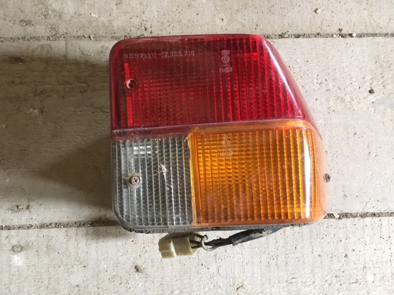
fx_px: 330
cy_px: 148
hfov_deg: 61.7
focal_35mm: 29
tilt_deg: -83.4
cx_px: 197
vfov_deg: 48.2
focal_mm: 4.15
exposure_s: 1/17
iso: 250
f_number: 2.2
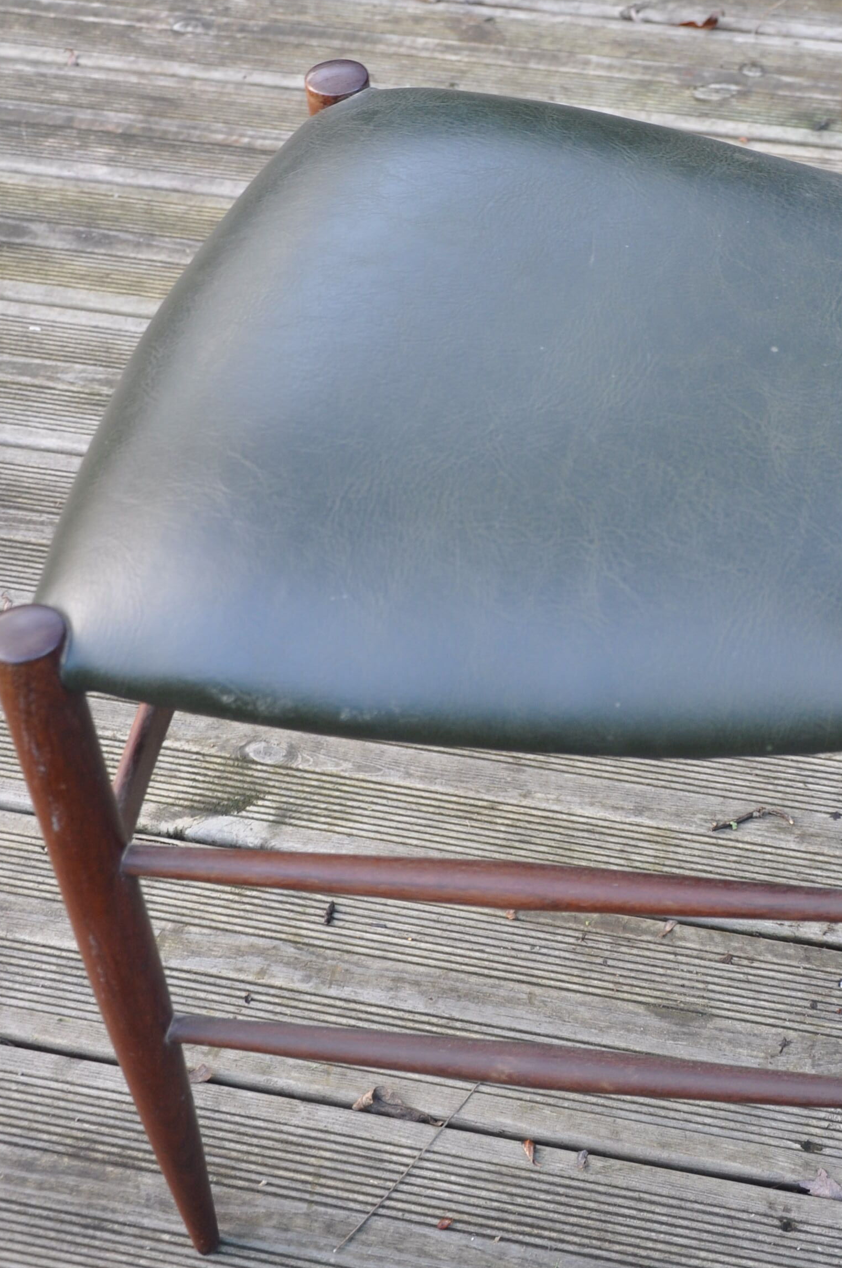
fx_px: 2460
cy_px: 371
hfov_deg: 19.1
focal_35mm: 70
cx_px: 733
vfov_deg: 28.6
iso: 250
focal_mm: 25
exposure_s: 1/30
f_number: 4
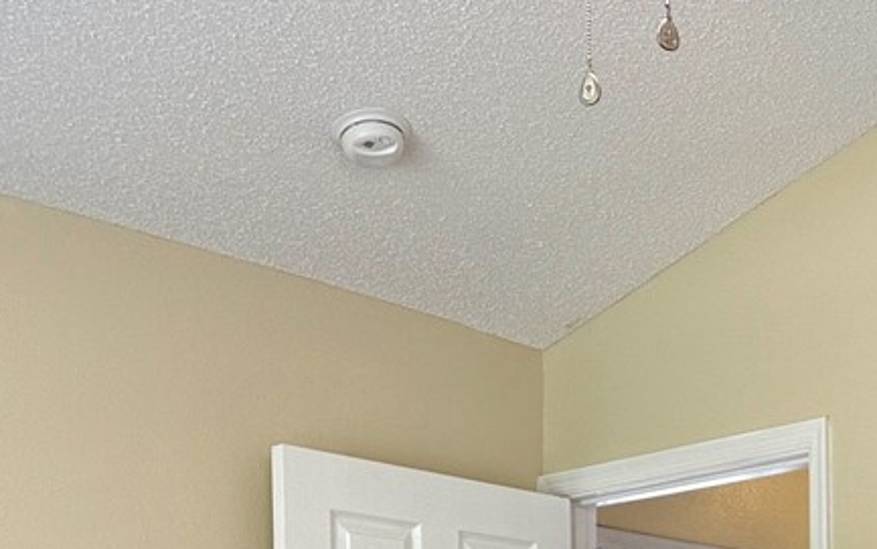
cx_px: 834
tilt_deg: -1.0
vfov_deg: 13.1
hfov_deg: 21.5
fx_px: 2248
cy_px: 833
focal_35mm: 94
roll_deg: +0.8
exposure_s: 1/177
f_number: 1.78
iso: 80
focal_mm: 6.76
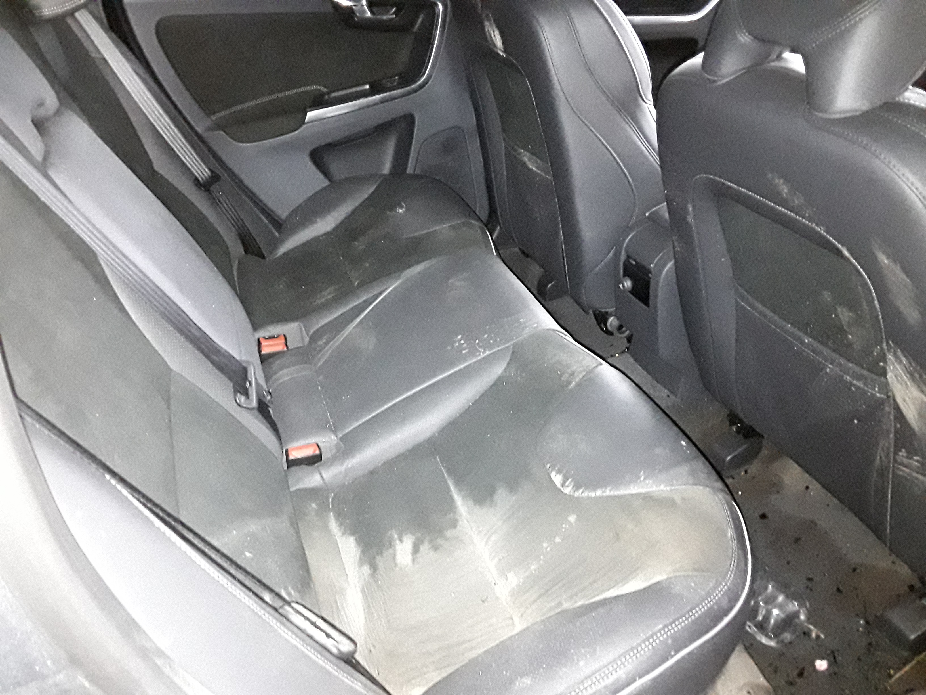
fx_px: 722
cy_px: 348
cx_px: 463
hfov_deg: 65.3
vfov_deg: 51.4
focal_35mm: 27
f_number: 1.9
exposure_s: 1/17
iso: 1000
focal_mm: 2.91
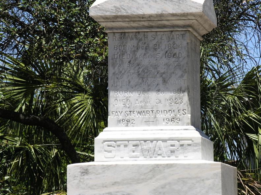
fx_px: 1448
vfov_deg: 7.7
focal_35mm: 192
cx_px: 130
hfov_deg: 10.3
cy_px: 98
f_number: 4.6
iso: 50
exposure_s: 1/458
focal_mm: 49
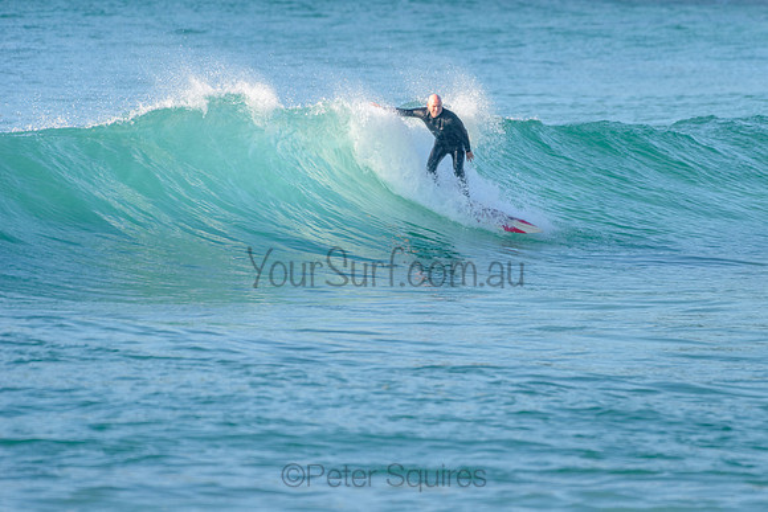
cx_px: 470
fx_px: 13064
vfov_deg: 2.2
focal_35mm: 612
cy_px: 203
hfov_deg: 3.4
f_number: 5.6
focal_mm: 500
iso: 800
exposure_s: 1/2000
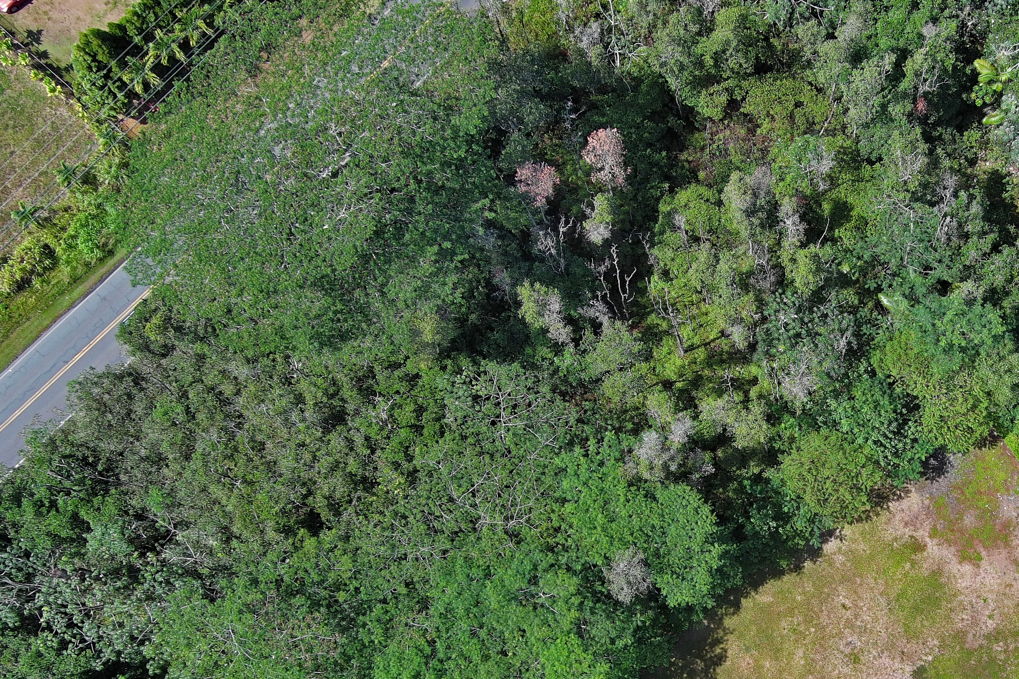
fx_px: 1245
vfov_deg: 30.4
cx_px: 620
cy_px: 400
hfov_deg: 44.2
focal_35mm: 44
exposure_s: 1/800
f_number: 2.8
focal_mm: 10.57
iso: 100
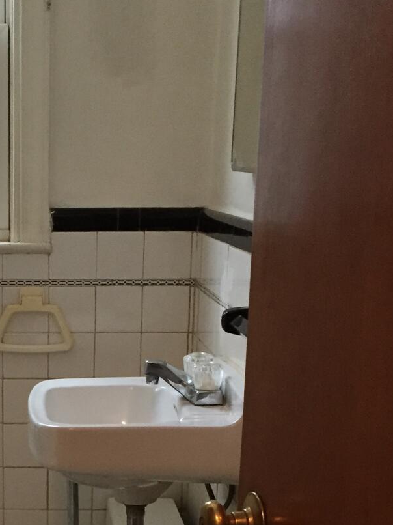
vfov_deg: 26.2
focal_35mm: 72
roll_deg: +0.4
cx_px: 5
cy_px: 470
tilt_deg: -14.1
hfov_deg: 19.8
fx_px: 1090
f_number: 2.2
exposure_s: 1/30
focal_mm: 4.15
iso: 250
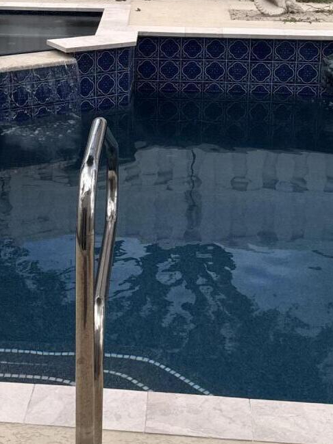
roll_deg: +0.7
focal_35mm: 74
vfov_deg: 25.6
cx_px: 75
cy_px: 54
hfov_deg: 19.7
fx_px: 950
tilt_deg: -8.2
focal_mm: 6.76
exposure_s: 1/796
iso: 80
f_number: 1.78
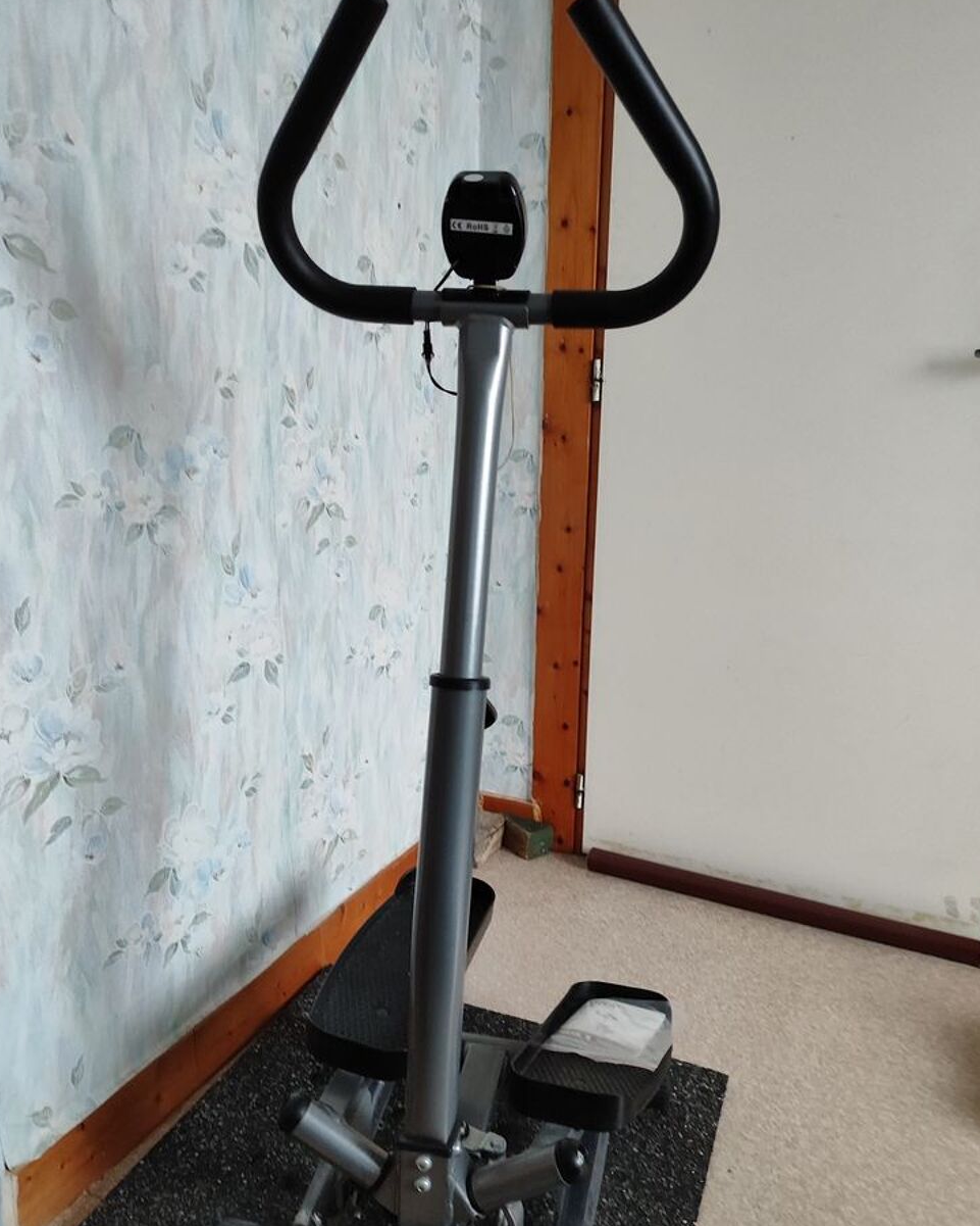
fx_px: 943
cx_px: 486
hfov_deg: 54.9
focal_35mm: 26
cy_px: 669
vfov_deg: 65.9
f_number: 1.89
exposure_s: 1/33
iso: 2106
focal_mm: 5.89
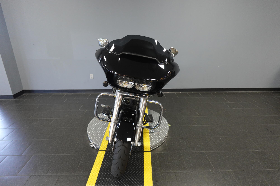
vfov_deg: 61.9
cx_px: 140
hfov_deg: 84.0
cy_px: 93
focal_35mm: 20
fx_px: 156
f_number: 2
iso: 640
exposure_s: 1/80
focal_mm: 7.6
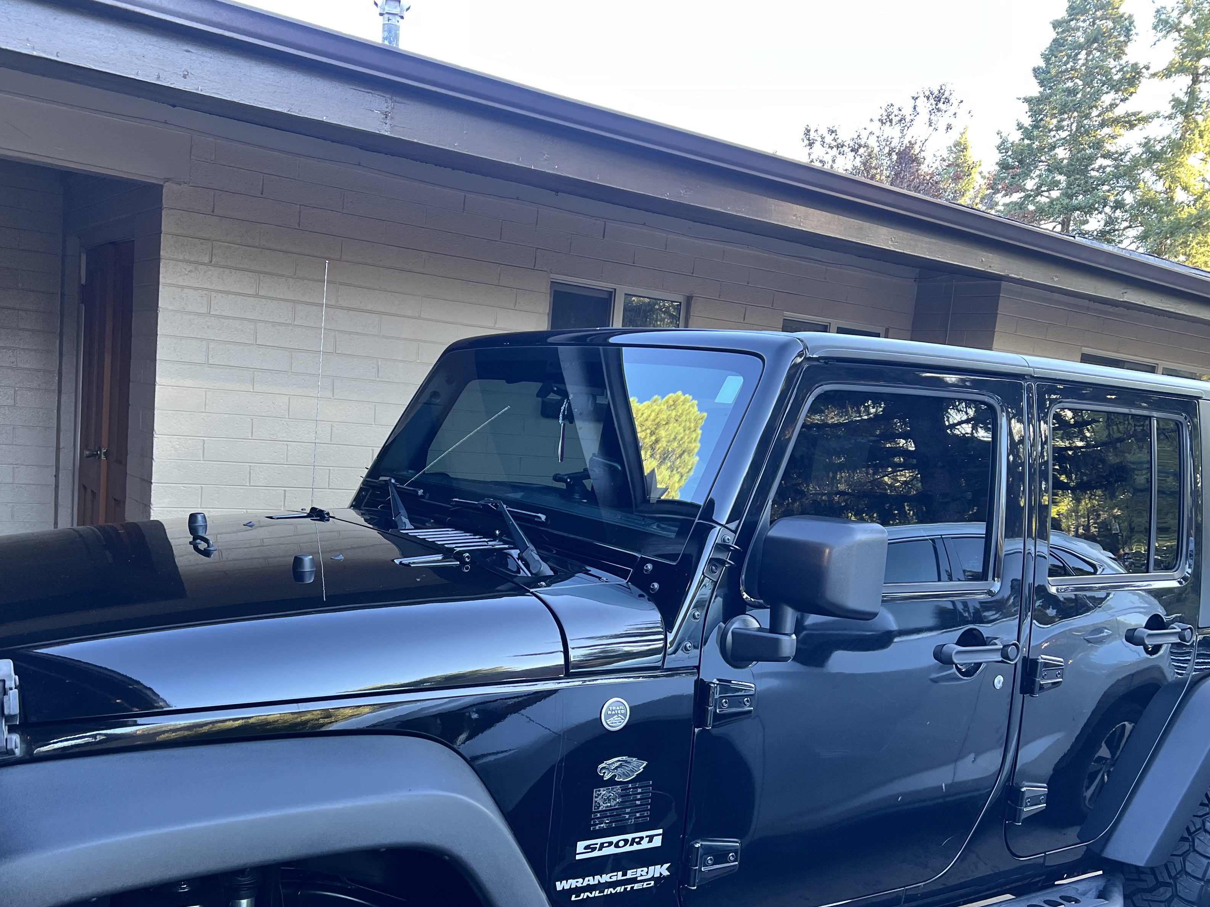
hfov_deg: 55.3
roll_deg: -4.8
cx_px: 591
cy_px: 551
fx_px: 1154
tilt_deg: -7.0
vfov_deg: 42.7
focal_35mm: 33
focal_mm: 5.7
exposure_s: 1/121
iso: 125
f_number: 1.5
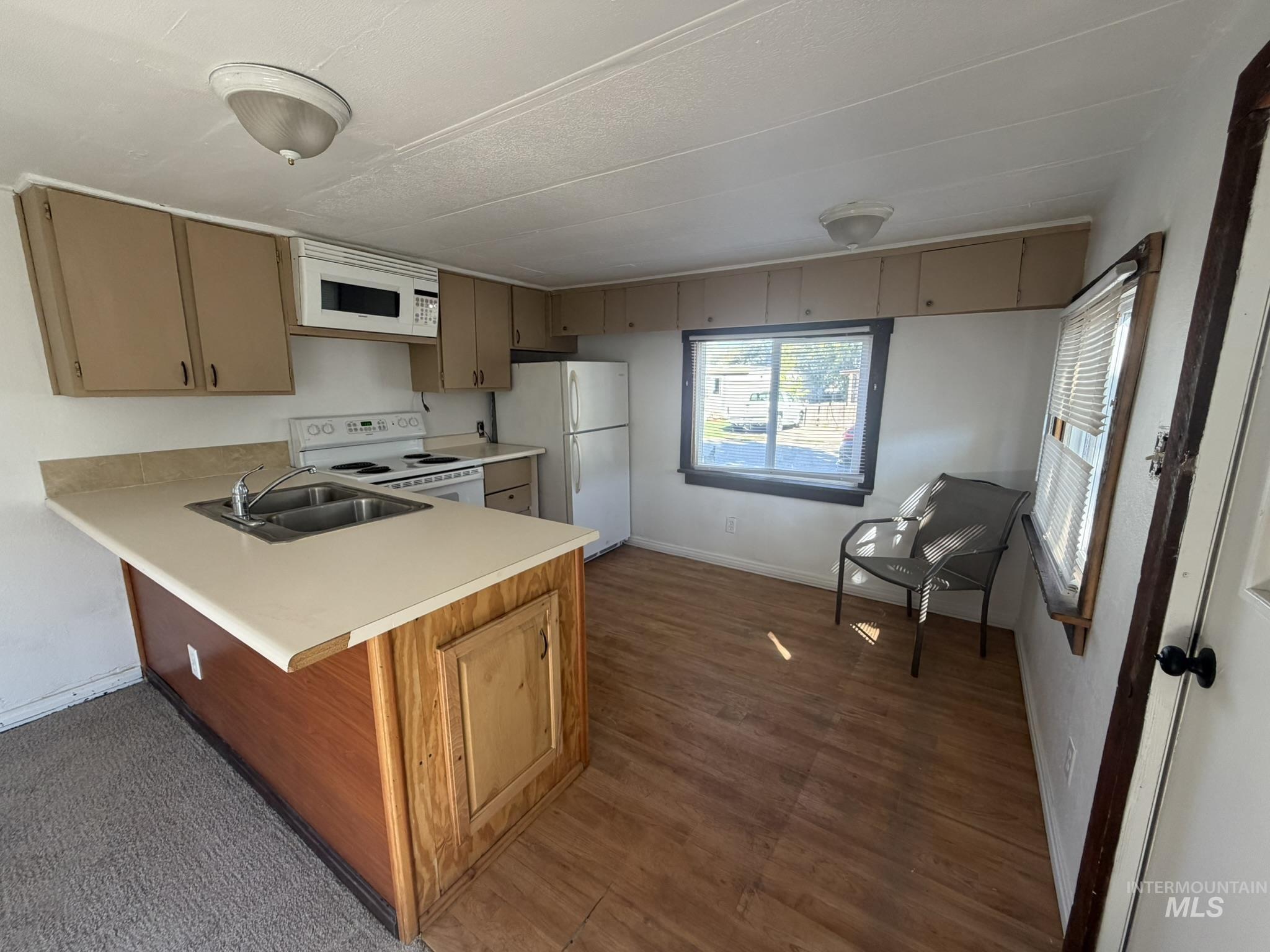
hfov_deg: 102.1
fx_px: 514
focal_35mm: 14
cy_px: 476
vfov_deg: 85.7
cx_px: 635
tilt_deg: -10.7
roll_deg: +0.5
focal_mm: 2.22
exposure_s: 1/121
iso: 160
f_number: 2.2
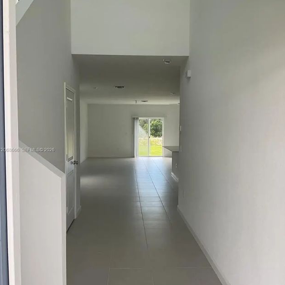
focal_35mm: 35
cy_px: 150
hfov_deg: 47.2
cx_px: 140
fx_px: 326
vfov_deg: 47.2
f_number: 1.8
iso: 40
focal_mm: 3
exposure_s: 1/100
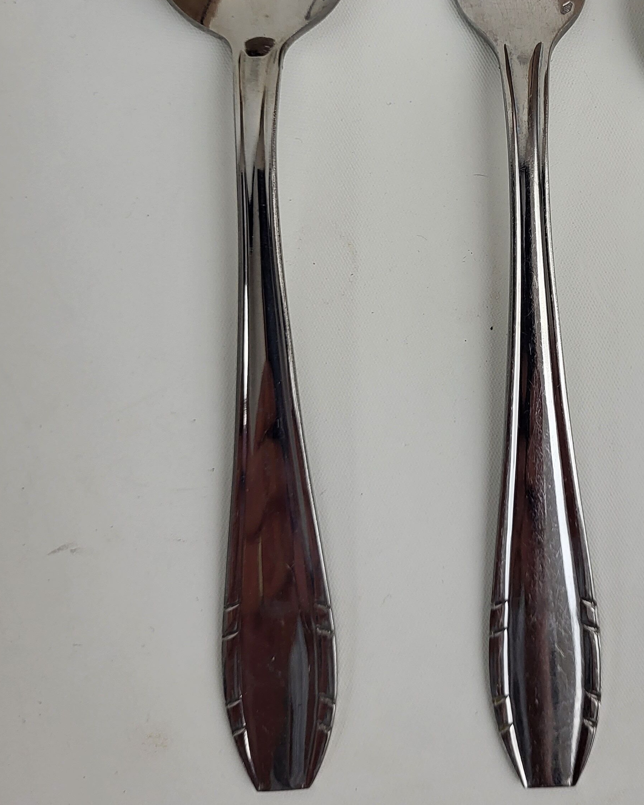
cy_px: 213
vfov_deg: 40.1
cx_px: 491
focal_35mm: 45
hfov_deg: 32.7
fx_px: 1072
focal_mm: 5.4
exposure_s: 1/100
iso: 200
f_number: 1.8
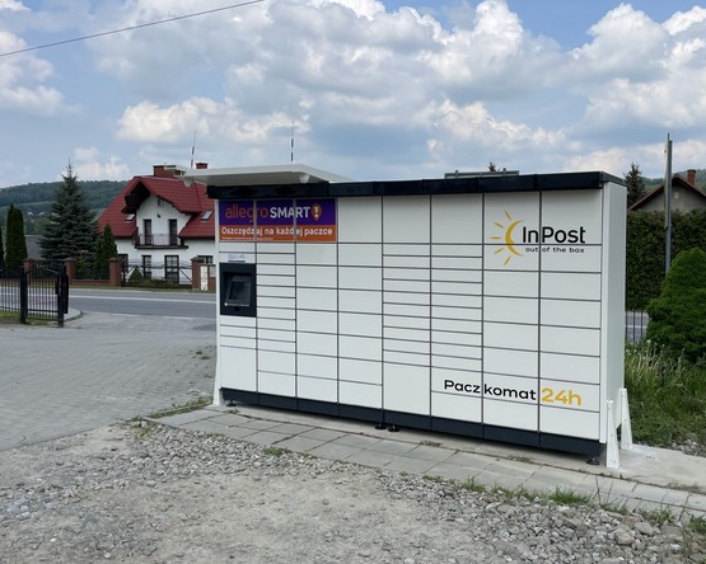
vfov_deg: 45.8
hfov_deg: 55.5
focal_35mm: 32
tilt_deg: -2.9
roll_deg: +0.4
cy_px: 281
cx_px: 401
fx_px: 669
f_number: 1.6
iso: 32
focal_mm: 4.2
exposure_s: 1/4132
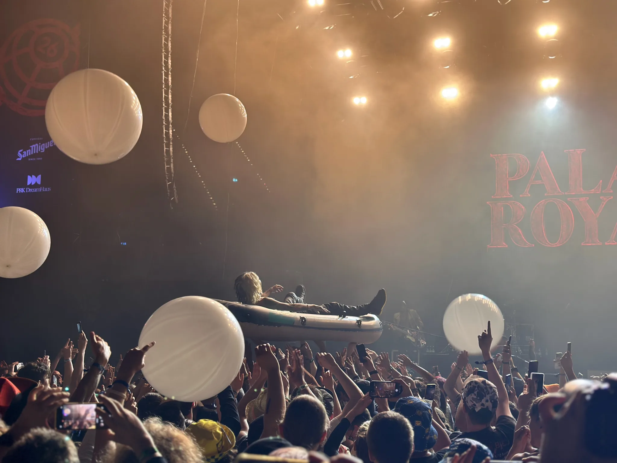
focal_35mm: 48
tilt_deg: +8.8
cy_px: 232
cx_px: 308
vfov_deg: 30.3
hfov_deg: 39.7
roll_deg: -0.6
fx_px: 856
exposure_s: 1/120
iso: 100
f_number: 1.78
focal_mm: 6.86
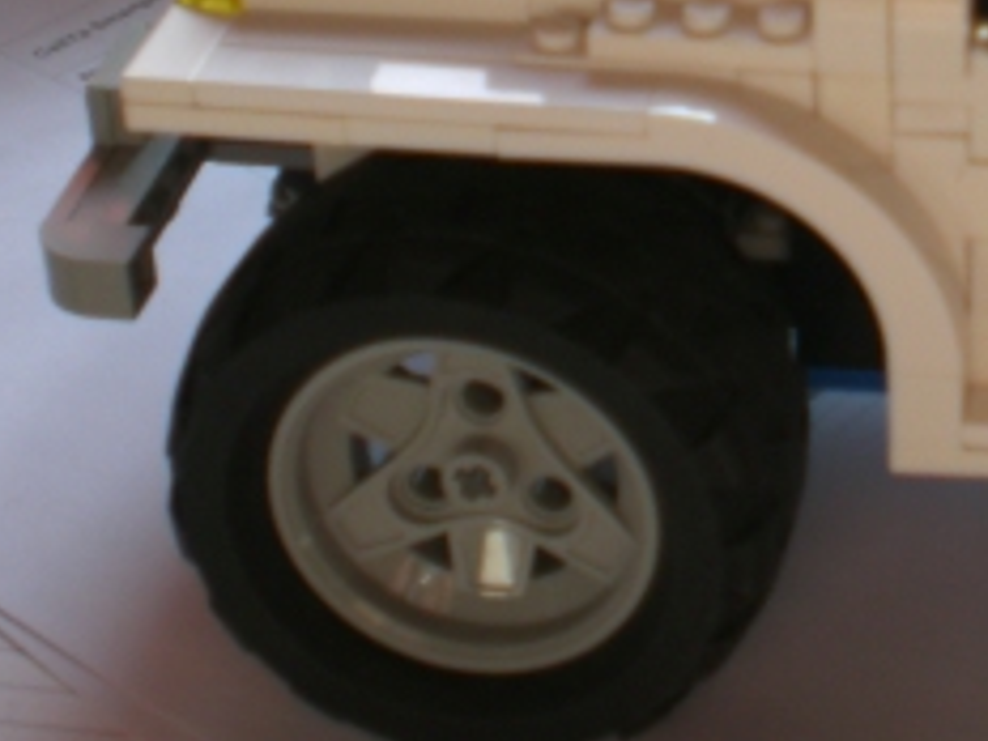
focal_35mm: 105
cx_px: 1244
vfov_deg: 13.9
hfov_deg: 17.7
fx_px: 2997
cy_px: -30
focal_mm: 6.3
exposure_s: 1/80
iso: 50
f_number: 3.1
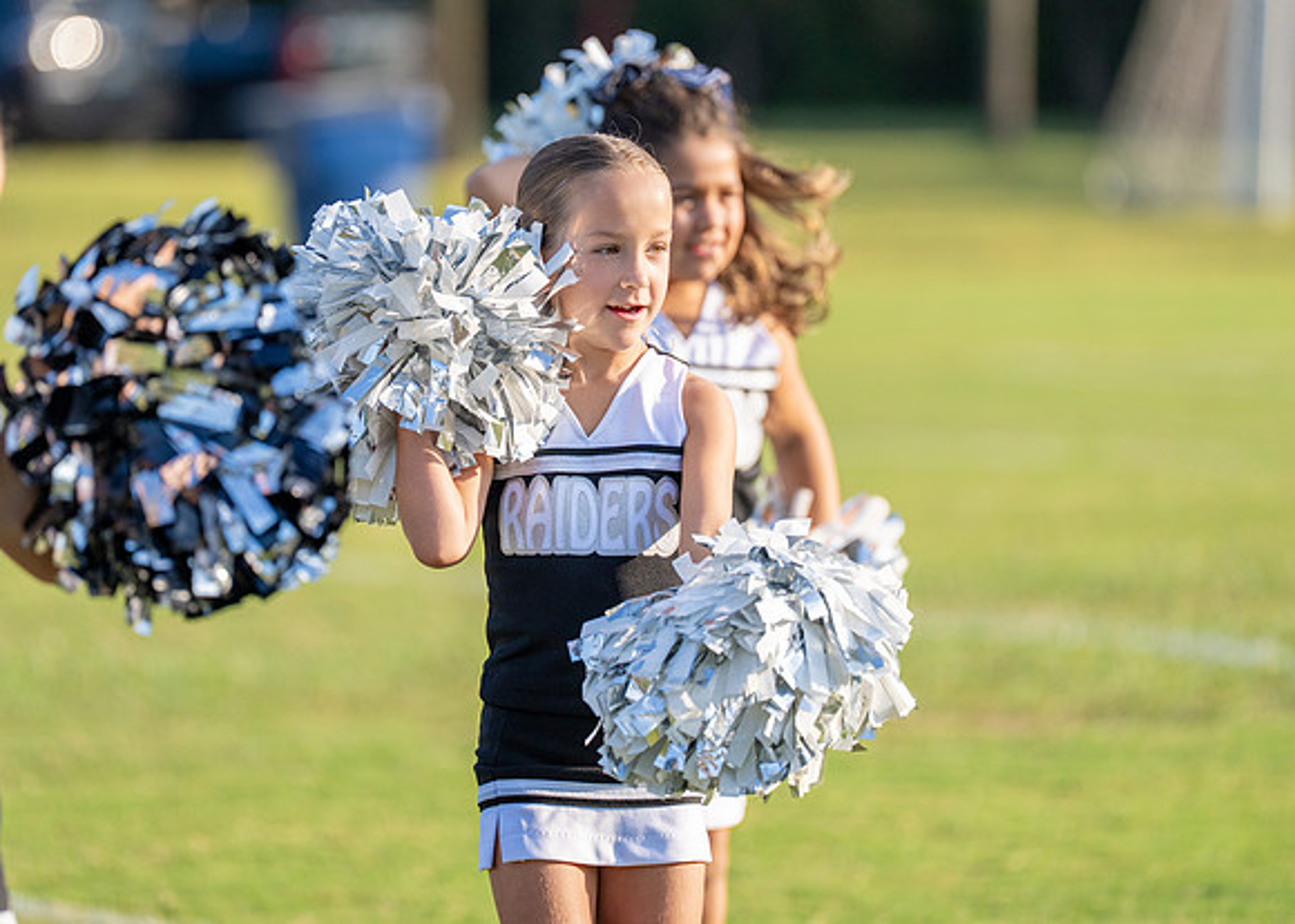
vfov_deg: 5.1
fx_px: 10301
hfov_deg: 7.2
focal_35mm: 280
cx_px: 629
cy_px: 360
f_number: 2.8
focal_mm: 200
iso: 320
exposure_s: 1/3200
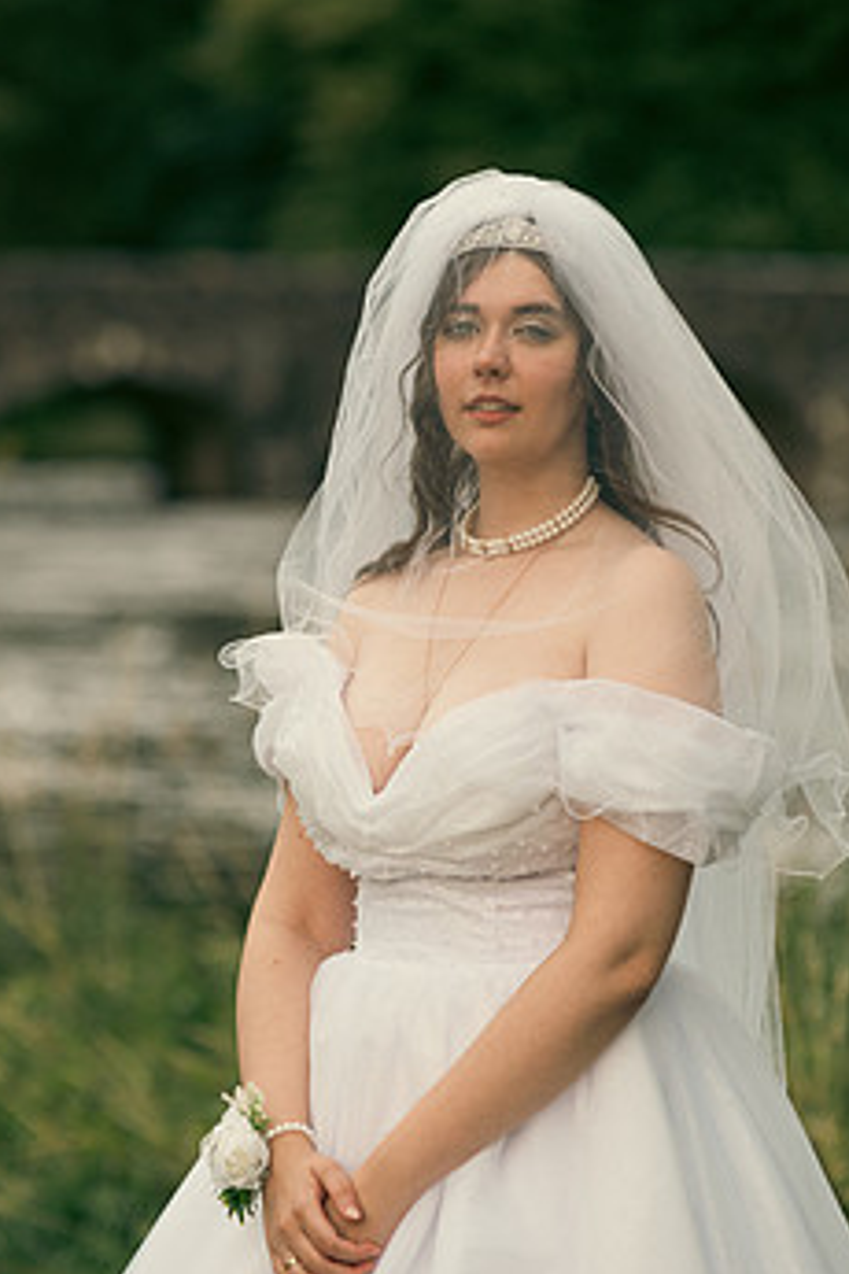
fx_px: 7145
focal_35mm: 202
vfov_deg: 10.2
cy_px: 731
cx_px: 443
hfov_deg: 6.8
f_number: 3.5
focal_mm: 155
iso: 320
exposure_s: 1/200
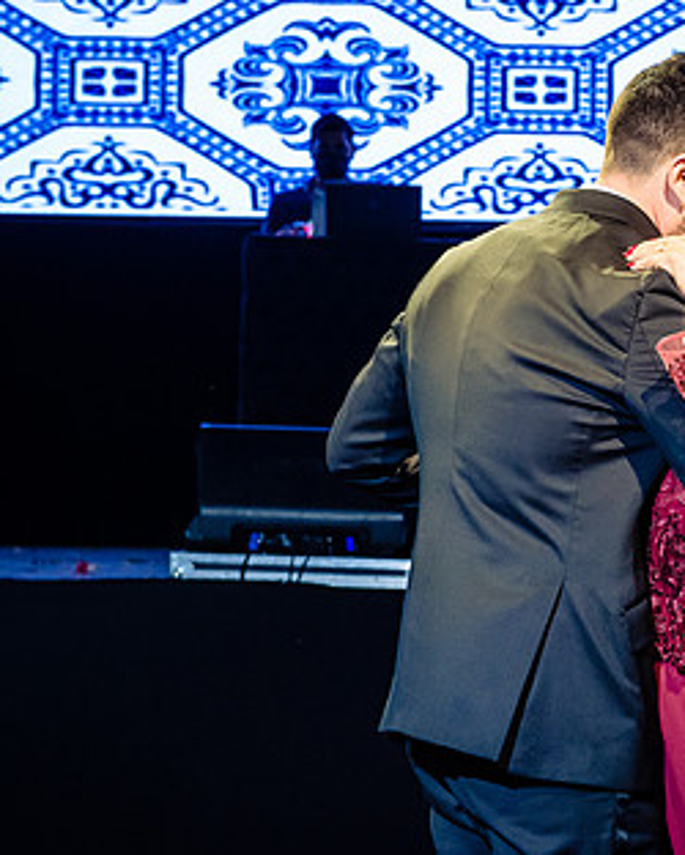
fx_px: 3089
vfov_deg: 15.8
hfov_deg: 12.5
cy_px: 371
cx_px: 636
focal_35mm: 122
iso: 1600
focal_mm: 70
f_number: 7.1
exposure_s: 1/200
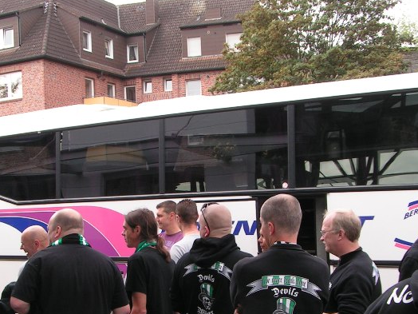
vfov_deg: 25.0
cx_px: 184
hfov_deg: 33.2
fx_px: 700
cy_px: 225
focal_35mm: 58
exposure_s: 1/60
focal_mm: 5.8
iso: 50
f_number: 5.6
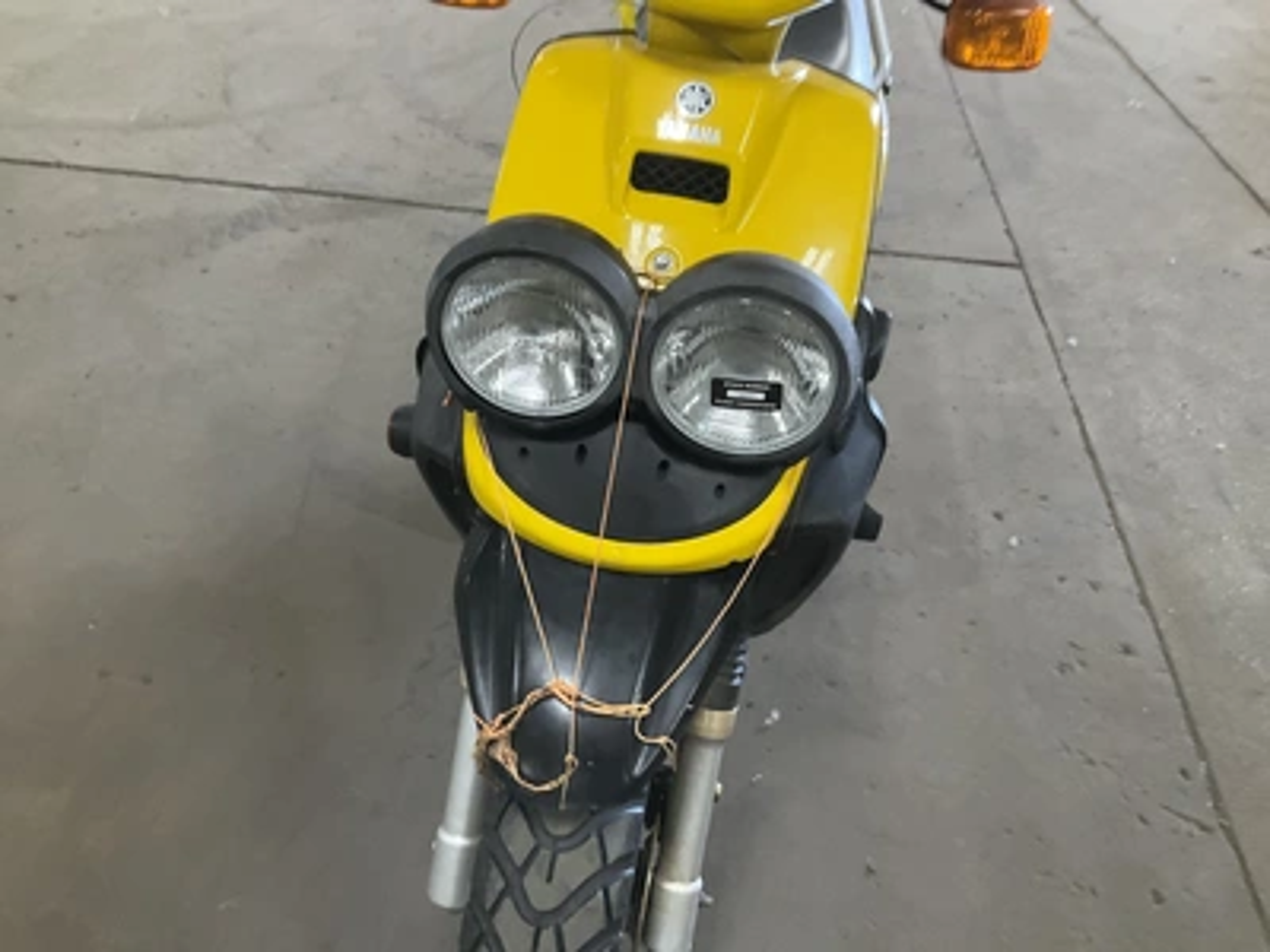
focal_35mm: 29
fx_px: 1064
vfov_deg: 48.2
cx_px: 635
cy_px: 476
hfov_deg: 61.7
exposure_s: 1/60
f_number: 1.8
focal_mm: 3
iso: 200
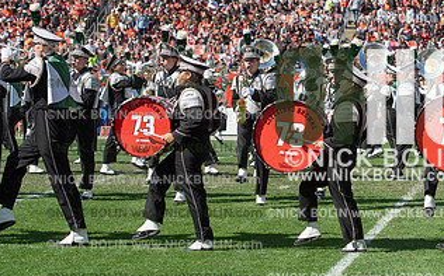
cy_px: 116
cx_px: 374
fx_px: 1584
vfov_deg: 10.0
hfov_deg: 15.8
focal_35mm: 131
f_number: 5
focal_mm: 70
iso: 400
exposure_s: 1/2000
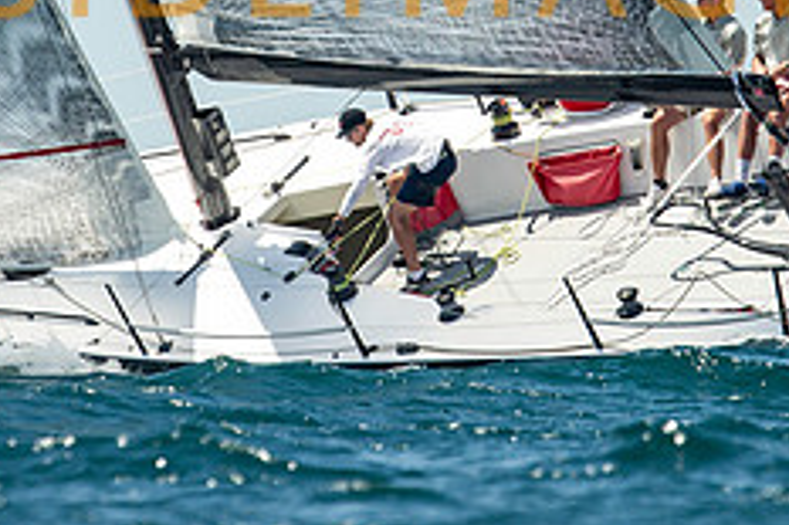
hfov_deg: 1.4
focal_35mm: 1492
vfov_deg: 0.9
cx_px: 366
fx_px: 32676
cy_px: -51
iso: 400
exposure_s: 1/3200
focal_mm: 600
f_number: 5
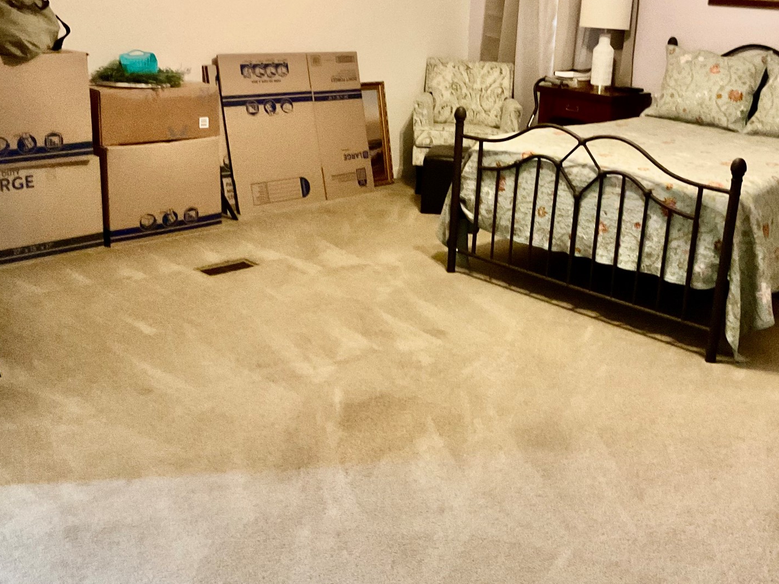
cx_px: 470
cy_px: 221
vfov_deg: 34.2
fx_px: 945
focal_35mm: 42
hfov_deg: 44.5
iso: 500
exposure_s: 1/24
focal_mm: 3
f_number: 1.8
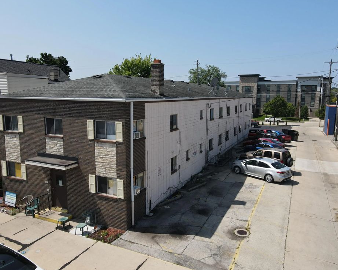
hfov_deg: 66.0
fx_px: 260
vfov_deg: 54.9
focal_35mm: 26
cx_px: 170
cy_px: 131
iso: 100
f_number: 2.8
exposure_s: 1/725
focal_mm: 4.5
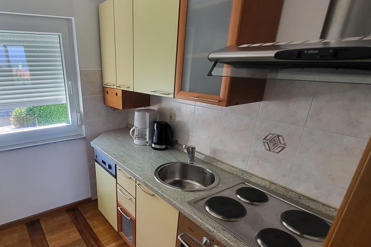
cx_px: 129
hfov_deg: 79.0
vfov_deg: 58.6
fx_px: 216
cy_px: 157
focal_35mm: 21
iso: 80
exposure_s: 1/50
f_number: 2.2
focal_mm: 1.74
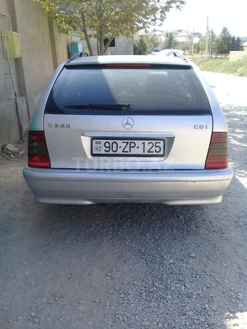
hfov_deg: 45.4
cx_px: 124
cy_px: 164
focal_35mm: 31
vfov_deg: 58.4
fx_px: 295
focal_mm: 3.3
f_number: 2.2
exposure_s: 1/427
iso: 50
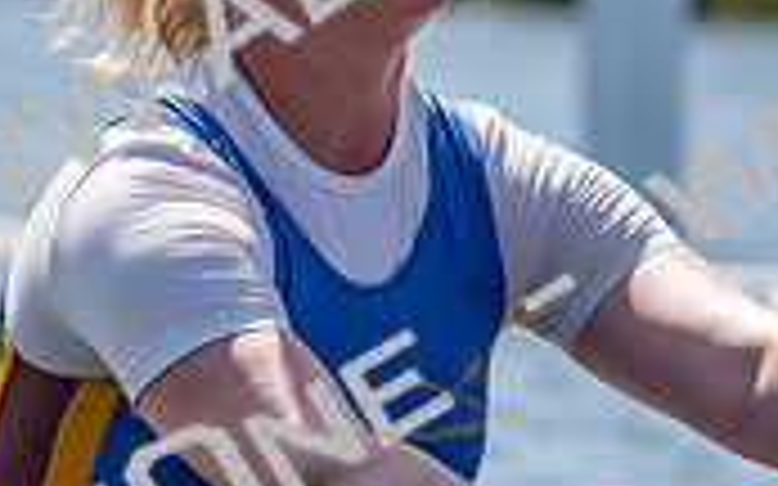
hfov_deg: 2.7
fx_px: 16279
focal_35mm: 768
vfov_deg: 1.7
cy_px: 317
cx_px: 319
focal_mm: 225
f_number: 5.6
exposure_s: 1/2000
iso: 320
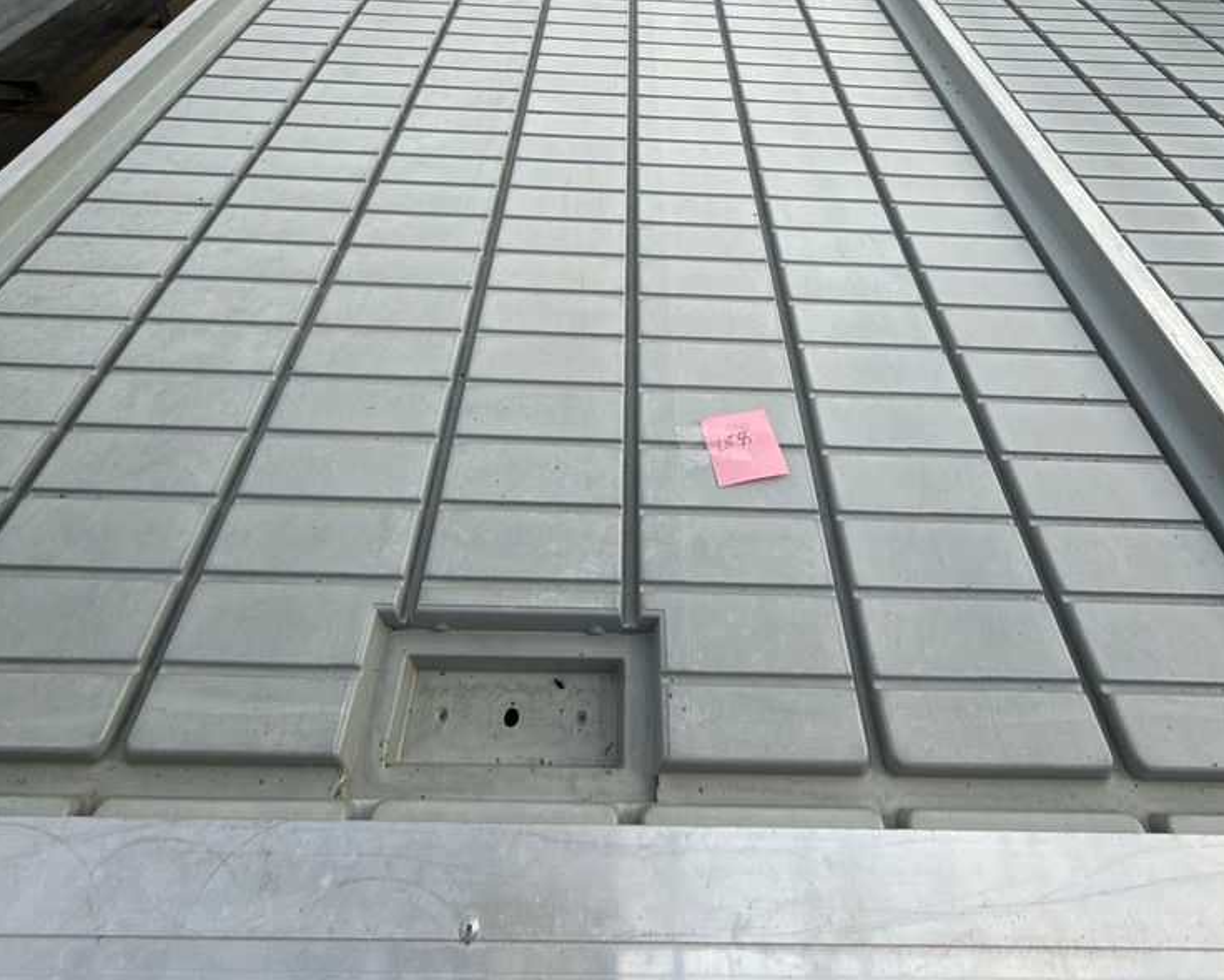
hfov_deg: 83.3
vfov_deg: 61.7
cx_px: 632
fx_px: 688
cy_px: 130
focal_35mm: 19
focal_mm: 2.22
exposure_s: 1/545
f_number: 2.2
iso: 50
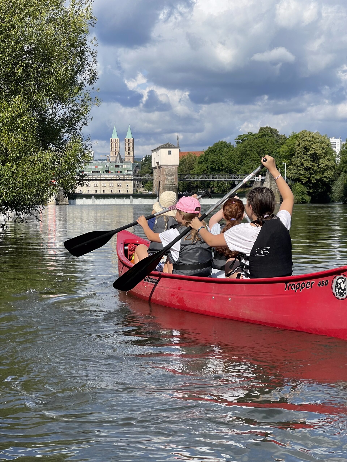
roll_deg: +0.2
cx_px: 174
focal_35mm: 64
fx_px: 855
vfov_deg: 30.3
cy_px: 231
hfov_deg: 22.9
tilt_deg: -2.9
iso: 20
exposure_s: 1/1357
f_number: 2.2
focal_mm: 7.5
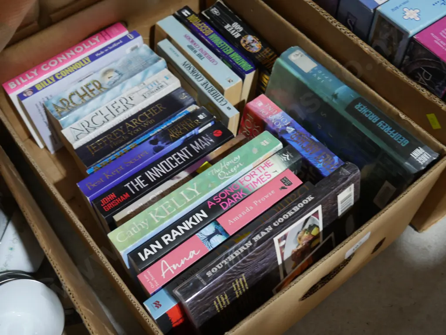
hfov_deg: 46.8
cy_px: 168
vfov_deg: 36.0
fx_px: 516
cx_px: 223
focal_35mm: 40
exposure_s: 1/60
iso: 1000
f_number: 4.5
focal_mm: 20
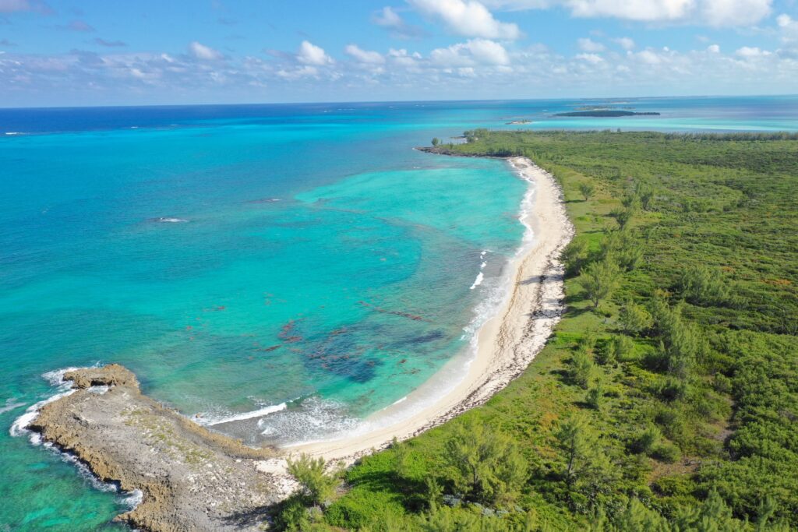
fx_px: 621
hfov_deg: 65.5
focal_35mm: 28
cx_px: 399
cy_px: 266
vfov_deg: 46.4
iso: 100
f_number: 5.6
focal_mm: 10.26
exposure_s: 1/400
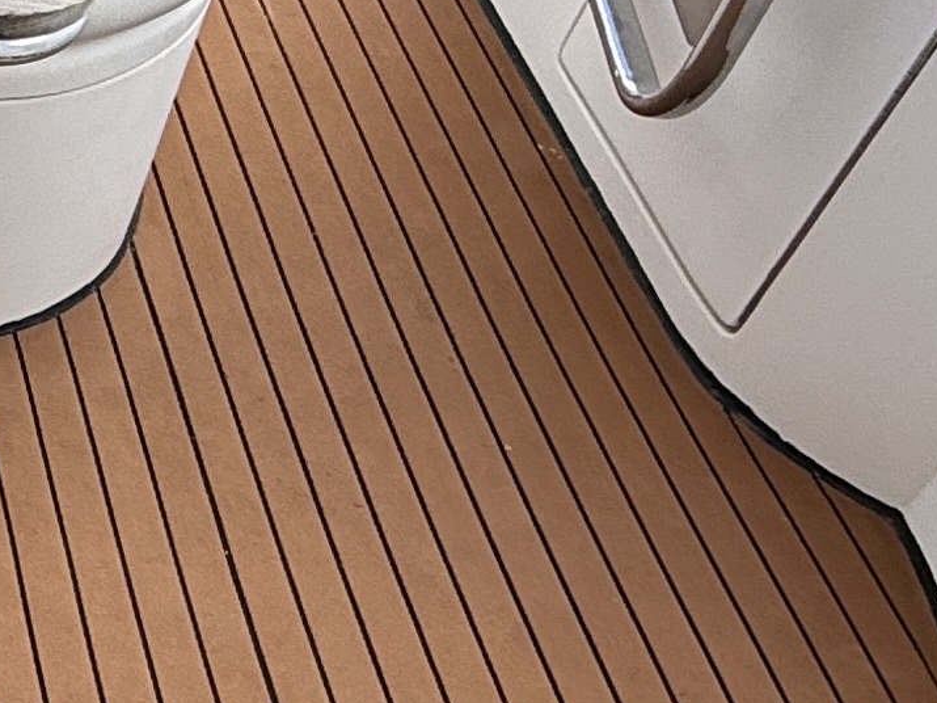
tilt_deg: -49.4
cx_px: -641
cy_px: 603
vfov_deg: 18.4
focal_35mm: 79
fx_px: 2138
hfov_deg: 19.7
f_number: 2.2
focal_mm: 2.22
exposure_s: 1/498
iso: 50
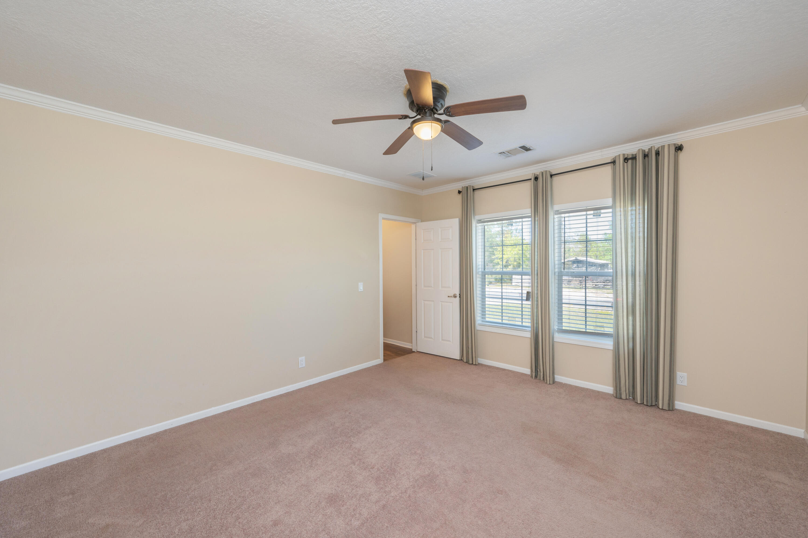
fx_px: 314
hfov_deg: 104.3
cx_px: 404
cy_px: 269
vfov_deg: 81.1
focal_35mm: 14
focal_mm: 14
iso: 640
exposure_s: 1/25
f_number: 9
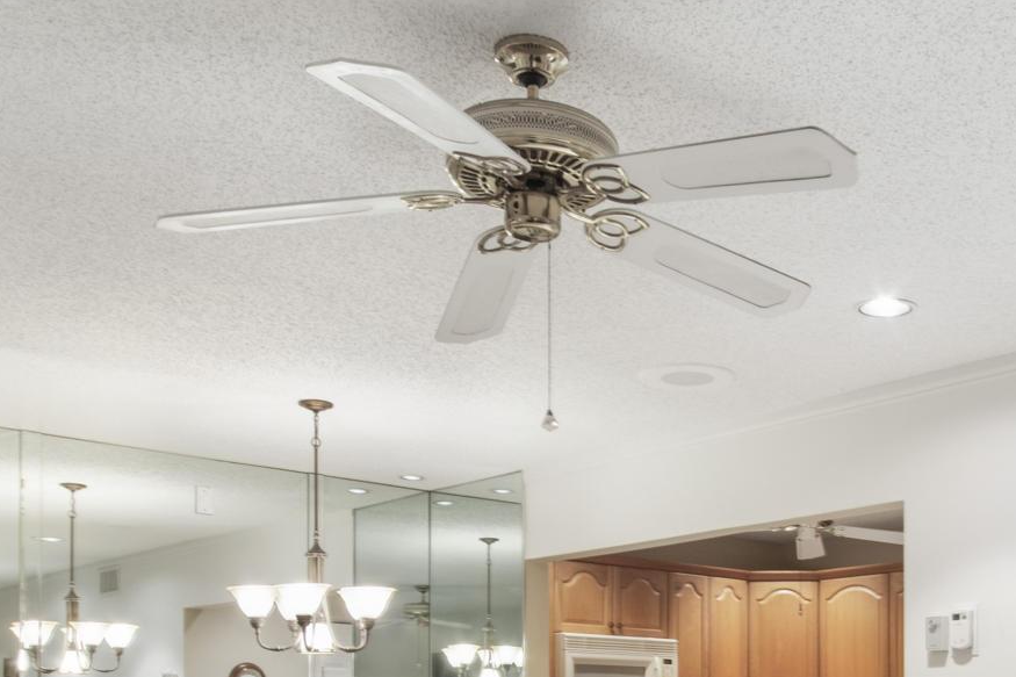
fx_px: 1354
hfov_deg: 39.9
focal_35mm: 48
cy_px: 704
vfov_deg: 26.3
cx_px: 768
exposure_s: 1/1.67
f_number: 14
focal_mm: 14
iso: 400
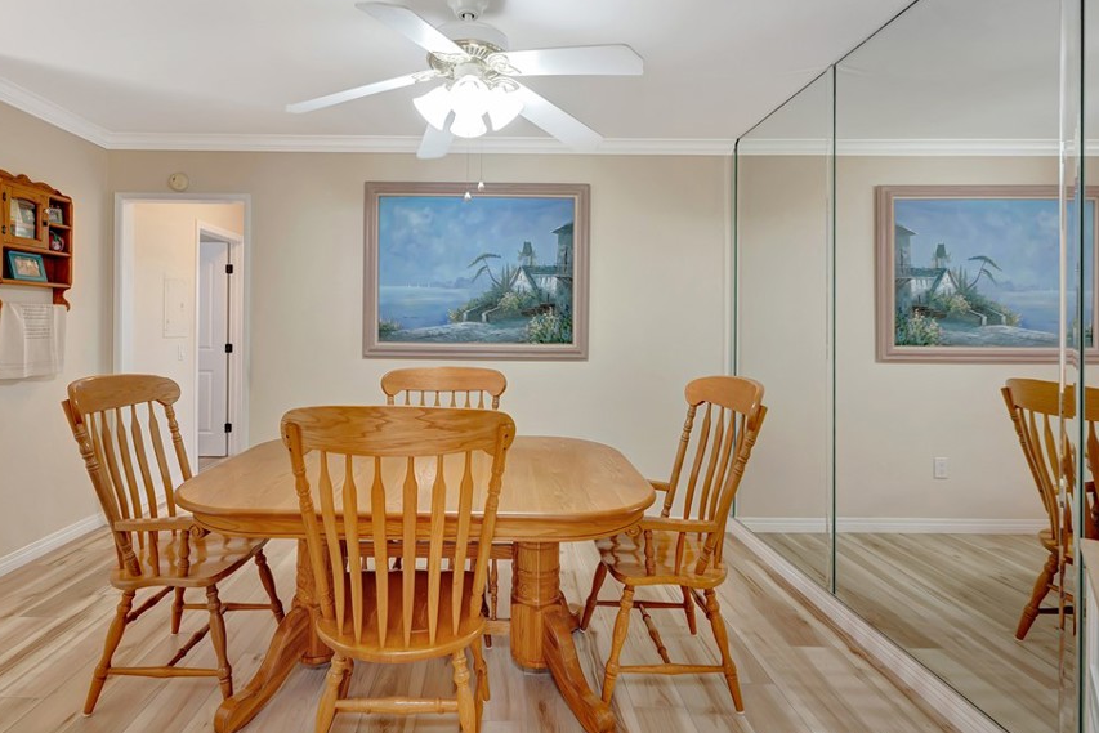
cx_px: 497
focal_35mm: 18
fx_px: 550
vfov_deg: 67.2
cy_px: 325
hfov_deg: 89.7
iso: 100
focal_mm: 10
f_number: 5.6
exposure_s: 1/8
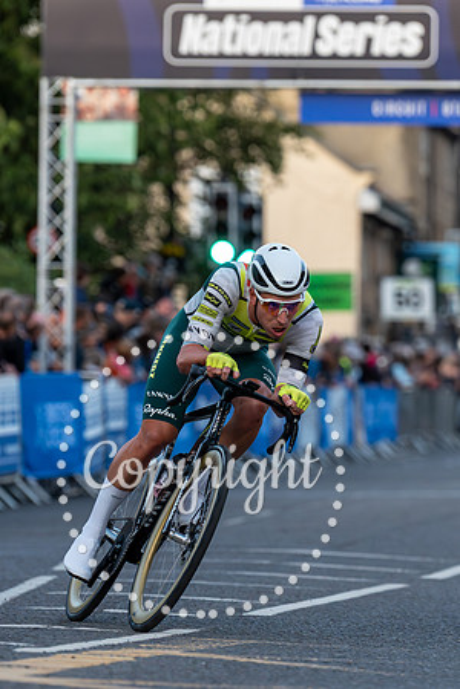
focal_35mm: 306
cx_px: 269
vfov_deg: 6.7
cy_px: 384
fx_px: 5860
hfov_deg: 4.5
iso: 1000
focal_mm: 162
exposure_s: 1/800
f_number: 3.2
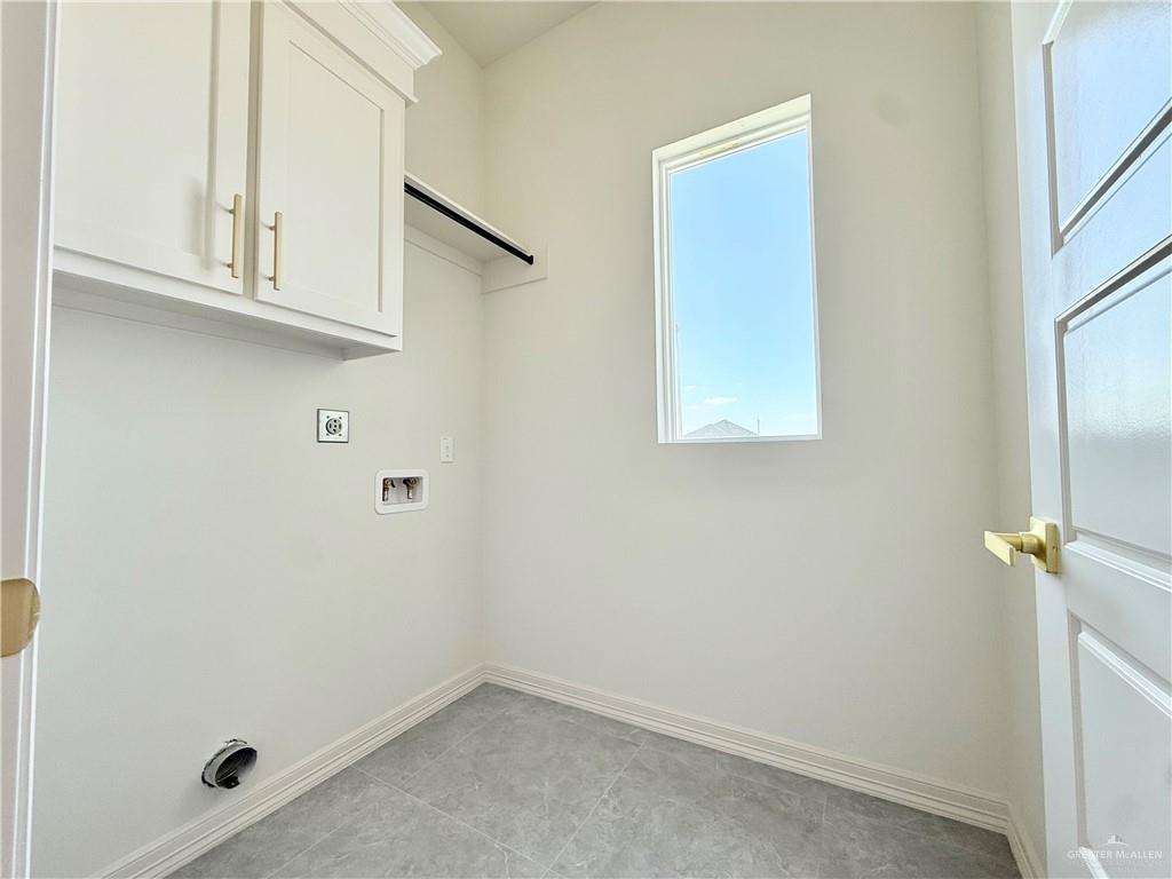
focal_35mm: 14
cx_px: 586
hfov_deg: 102.1
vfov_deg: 85.7
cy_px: 440
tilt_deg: +2.7
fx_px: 474
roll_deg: +0.4
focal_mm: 2.22
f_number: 2.2
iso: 64
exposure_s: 1/124
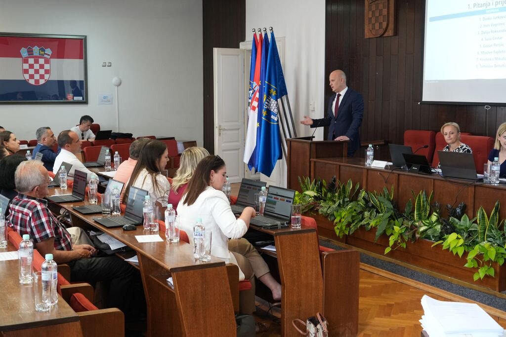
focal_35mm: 48
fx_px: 675
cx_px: 253
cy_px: 168
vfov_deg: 28.1
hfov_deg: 41.1
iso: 3200
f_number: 8
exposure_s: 1/50
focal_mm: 48
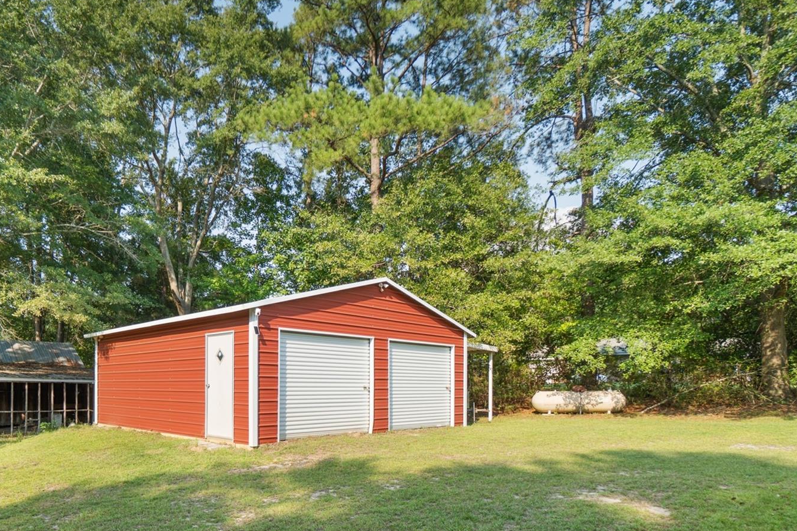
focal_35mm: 23
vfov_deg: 52.9
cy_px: 391
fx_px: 509
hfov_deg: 74.6
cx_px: 293
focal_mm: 10
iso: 100
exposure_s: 1/320
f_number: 4
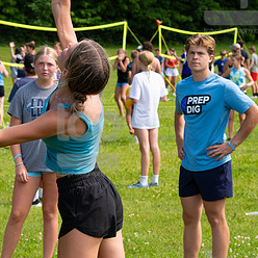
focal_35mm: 173
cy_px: 140
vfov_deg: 10.1
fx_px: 1459
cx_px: 88
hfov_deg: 10.1
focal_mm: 58
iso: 250
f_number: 5.6
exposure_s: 1/800
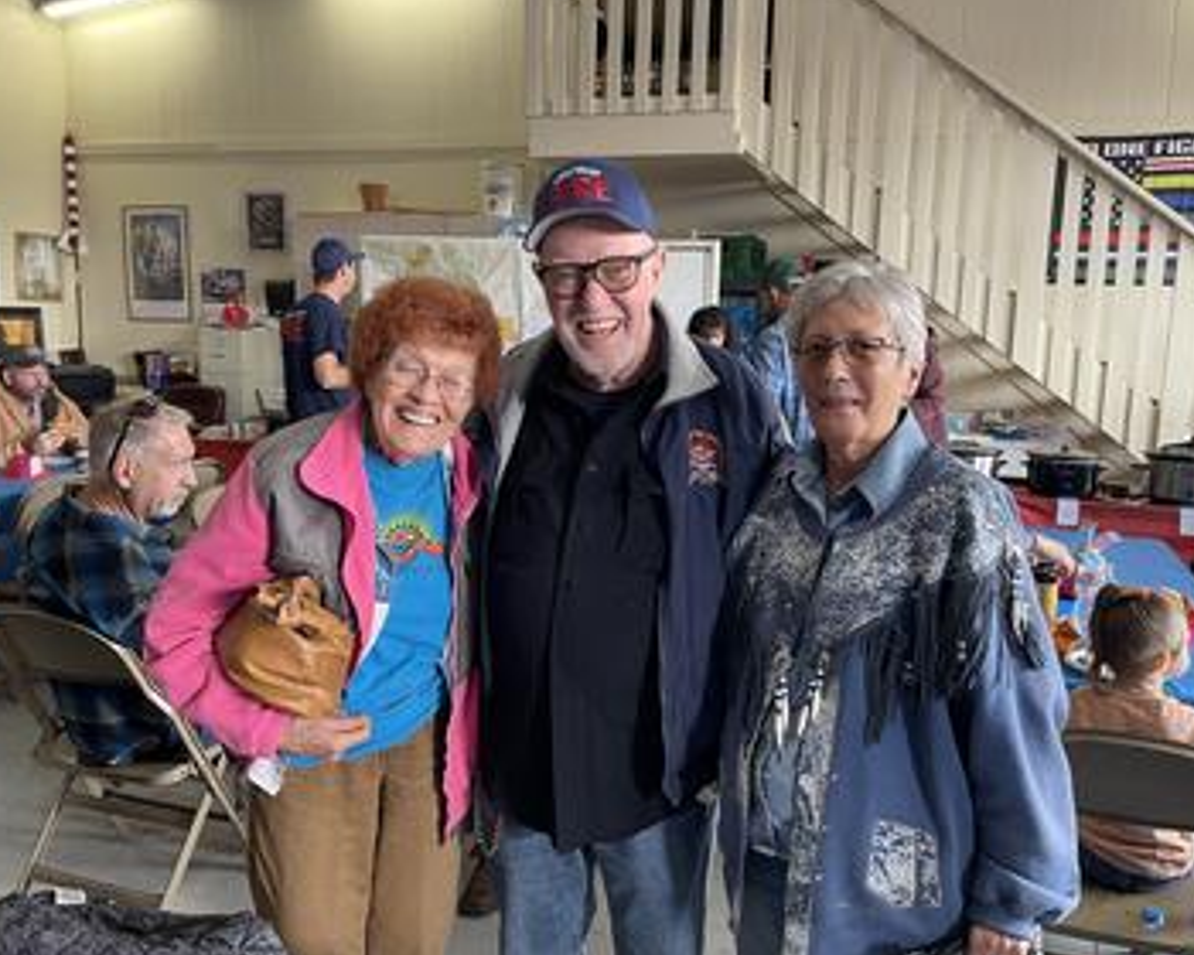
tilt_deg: -9.7
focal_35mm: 29
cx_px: 635
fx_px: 1025
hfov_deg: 60.4
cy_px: 491
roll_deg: -1.8
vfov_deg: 50.0
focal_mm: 5.1
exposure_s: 1/60
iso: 80
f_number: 1.6
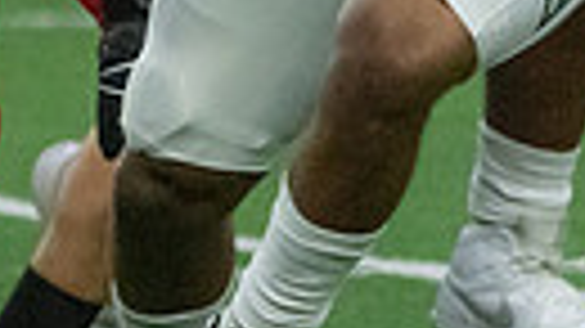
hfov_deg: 1.2
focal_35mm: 1769
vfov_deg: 0.7
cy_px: -288
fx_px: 27429
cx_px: 318
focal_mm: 297
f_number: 5.6
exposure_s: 1/1250
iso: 12800
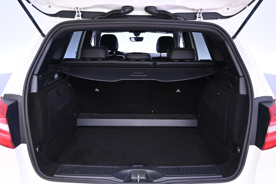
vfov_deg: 47.9
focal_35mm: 27
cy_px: 92
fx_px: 207
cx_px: 138
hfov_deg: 67.4
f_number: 3.5
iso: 1600
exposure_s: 1/30
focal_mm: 18
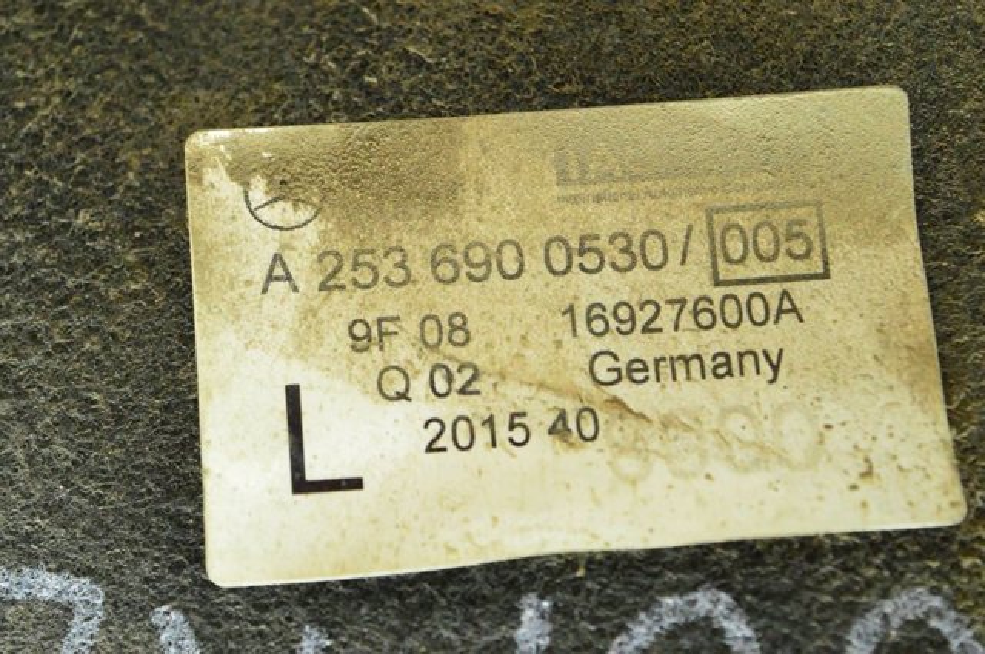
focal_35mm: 72
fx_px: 1967
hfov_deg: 28.1
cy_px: 327
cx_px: 492
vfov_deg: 18.9
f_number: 5.3
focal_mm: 48
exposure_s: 1/100
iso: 6400
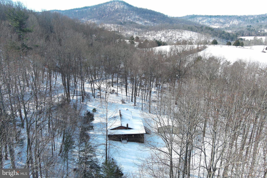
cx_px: 134
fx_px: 215
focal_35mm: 29
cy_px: 89
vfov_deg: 45.0
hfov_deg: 63.7
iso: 100
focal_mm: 10.57
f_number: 2.8
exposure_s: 1/470
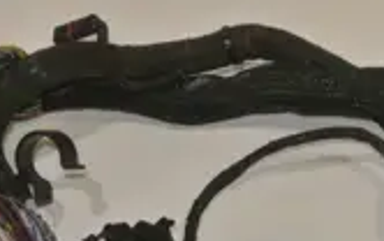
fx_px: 1456
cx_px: 271
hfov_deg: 15.0
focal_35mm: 139
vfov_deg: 9.2
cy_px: 338
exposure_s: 1/60
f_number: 4.2
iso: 200
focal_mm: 15.7
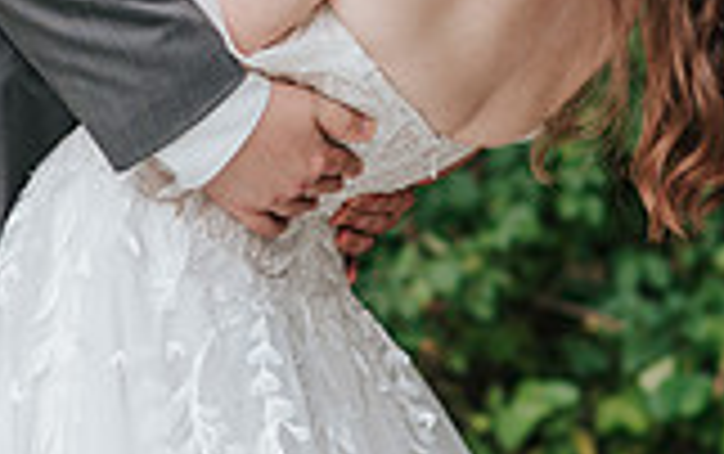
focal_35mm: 363
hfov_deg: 5.8
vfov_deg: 3.6
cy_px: 67
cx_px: 409
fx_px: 7170
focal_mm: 85
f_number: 2.8
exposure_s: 1/640
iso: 200
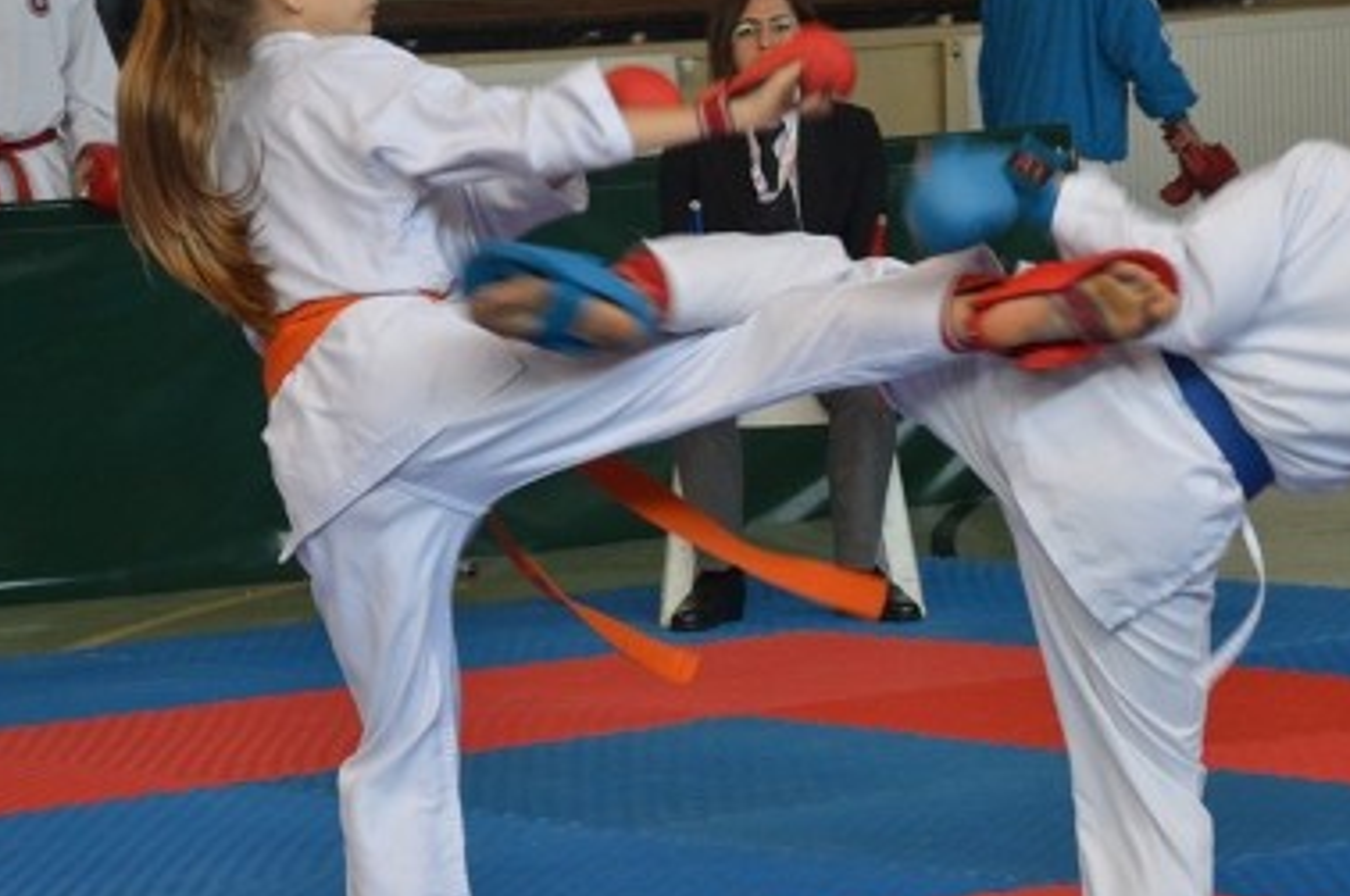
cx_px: 875
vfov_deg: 6.7
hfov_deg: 10.1
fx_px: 7603
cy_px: 489
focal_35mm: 203
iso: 1600
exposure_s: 1/125
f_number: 5.3
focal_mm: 80
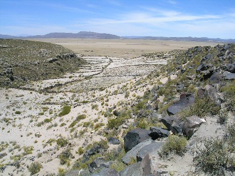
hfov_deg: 49.0
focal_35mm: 38
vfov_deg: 37.7
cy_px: 88
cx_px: 118
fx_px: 258
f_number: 5.6
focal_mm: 5.8
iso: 50
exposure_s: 1/382
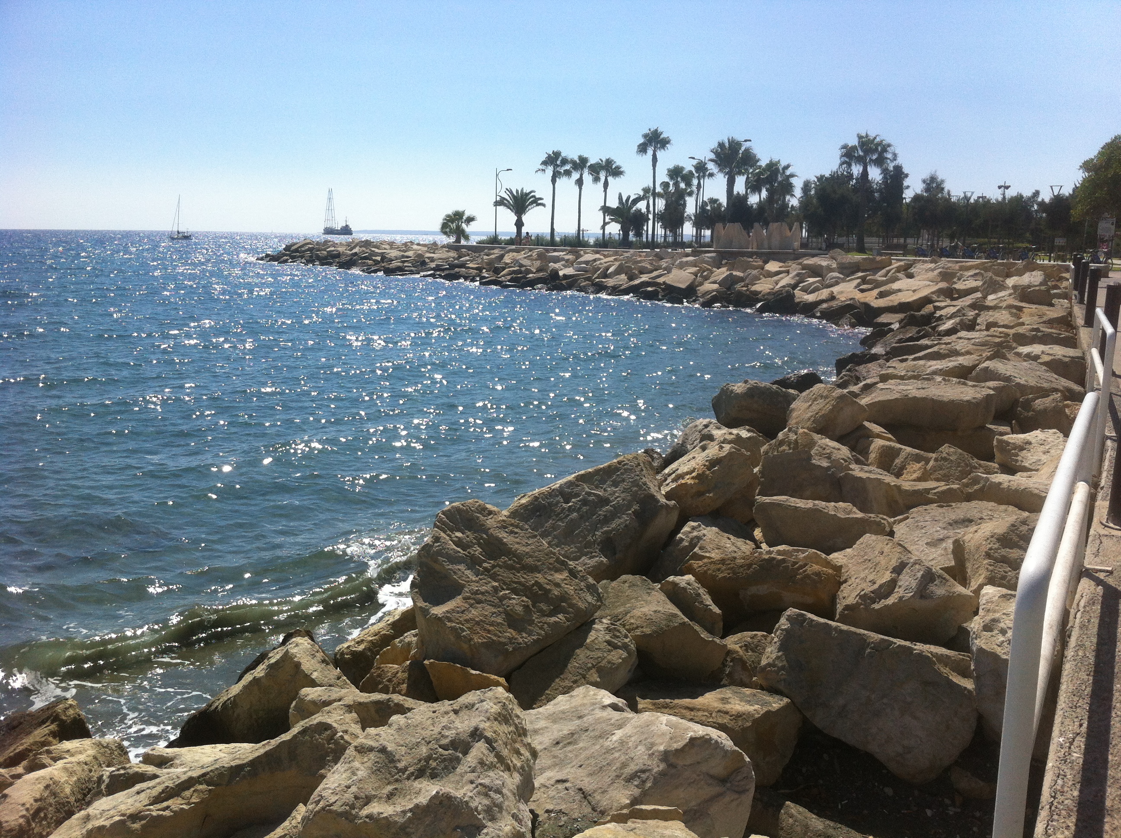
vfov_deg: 40.6
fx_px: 1132
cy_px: 419
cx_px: 560
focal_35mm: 35
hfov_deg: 52.7
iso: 80
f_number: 2.8
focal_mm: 3.85
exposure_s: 1/2155
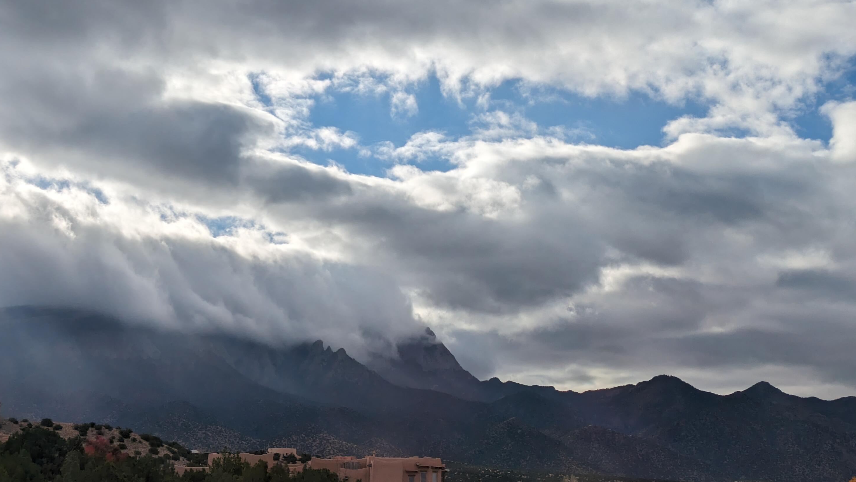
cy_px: 217
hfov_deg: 36.6
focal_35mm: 57
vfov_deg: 21.1
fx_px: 1294
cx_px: 436
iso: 45
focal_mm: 5.43
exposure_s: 1/5917
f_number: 1.89
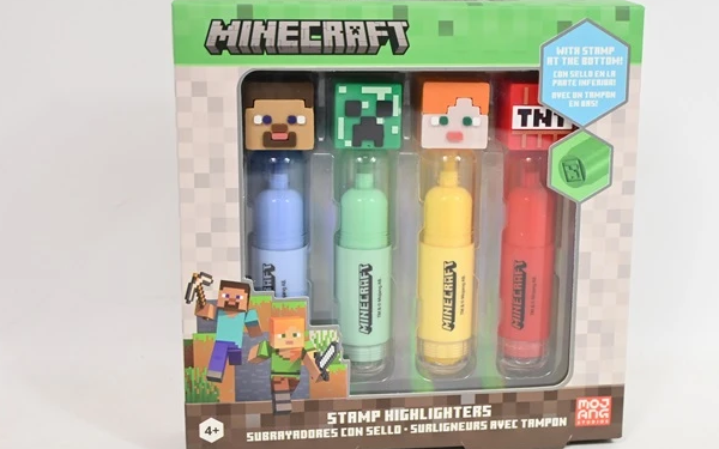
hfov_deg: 36.3
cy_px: 212
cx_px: 405
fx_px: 1096
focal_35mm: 56
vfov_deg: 23.2
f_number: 4.8
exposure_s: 1/125
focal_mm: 30.5
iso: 450
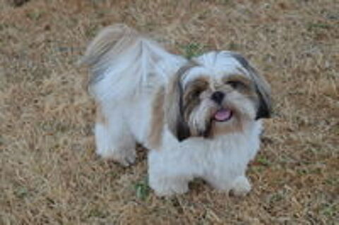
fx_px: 706
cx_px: 170
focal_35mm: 75
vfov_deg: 18.1
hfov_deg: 27.0
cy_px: 112
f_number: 5.6
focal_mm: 50
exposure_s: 1/40
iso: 400
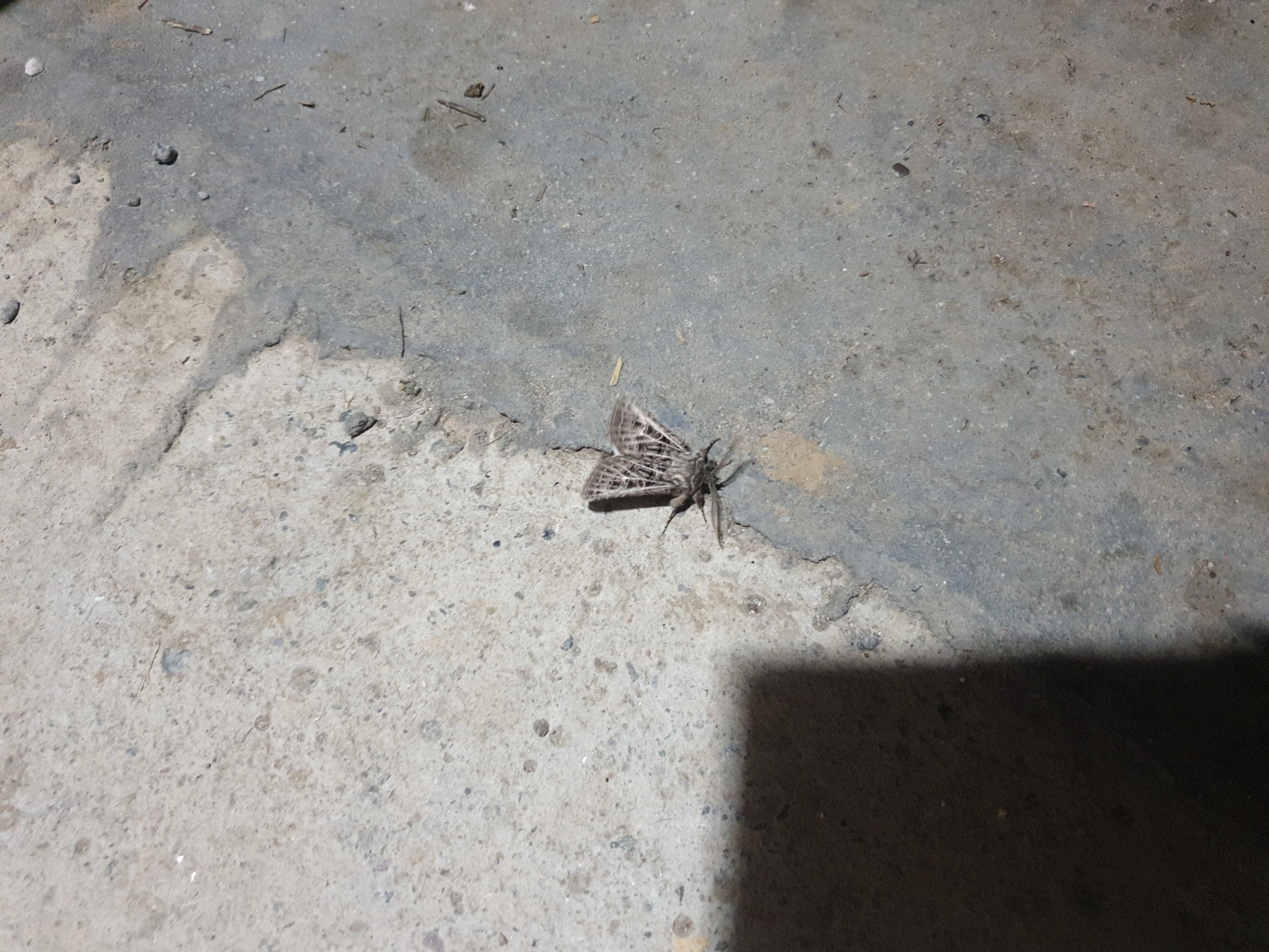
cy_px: 476
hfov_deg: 67.3
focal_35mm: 26
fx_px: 953
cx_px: 634
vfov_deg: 53.1
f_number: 1.5
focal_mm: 4.3
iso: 400
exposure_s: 1/25
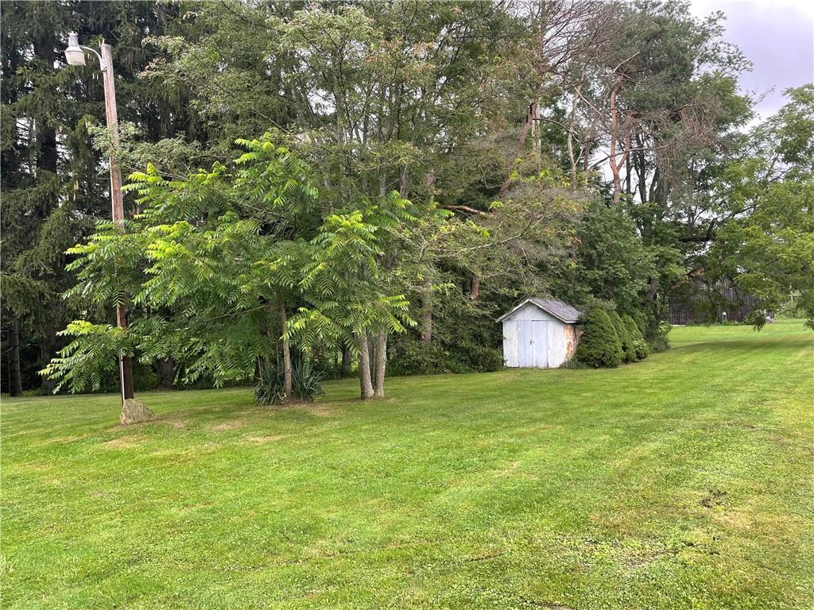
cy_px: 305
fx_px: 611
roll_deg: +1.3
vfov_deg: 53.1
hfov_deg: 67.3
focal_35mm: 26
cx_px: 407
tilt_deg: -0.6
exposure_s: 1/125
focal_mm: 4.2
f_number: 1.6
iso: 32
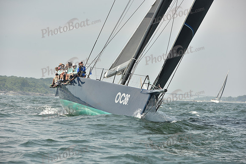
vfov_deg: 7.4
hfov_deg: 11.1
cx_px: 123
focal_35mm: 185
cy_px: 82
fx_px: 1264
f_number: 9
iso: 250
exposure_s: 1/800
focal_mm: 185
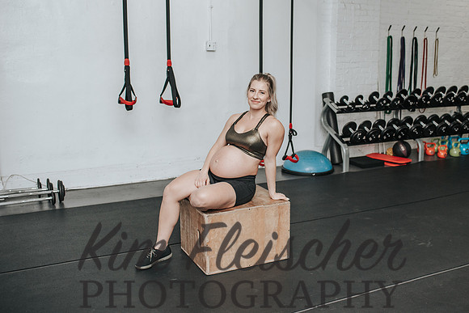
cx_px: 268
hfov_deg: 48.4
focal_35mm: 40
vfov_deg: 33.4
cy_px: 134
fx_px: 520
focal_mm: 35
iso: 800
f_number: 3.2
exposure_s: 1/200
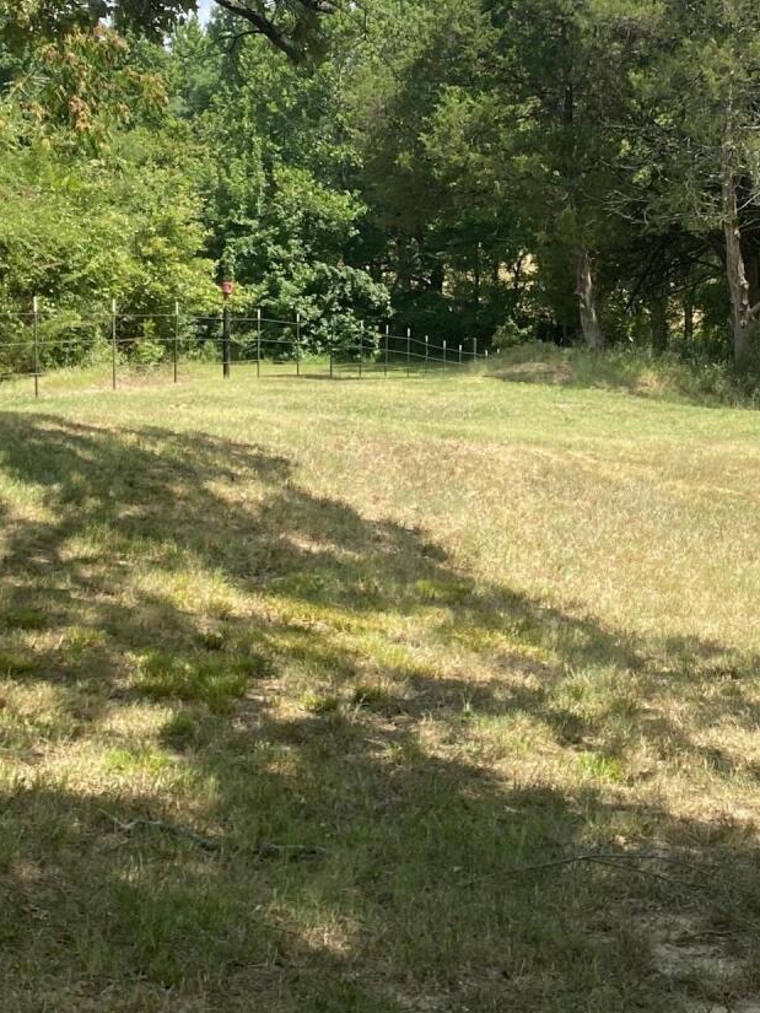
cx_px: 462
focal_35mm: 63
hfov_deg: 23.2
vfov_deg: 30.4
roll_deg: -0.4
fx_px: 1844
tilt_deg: -1.1
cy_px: 303
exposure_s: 1/1258
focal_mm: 4.25
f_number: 1.8
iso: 32
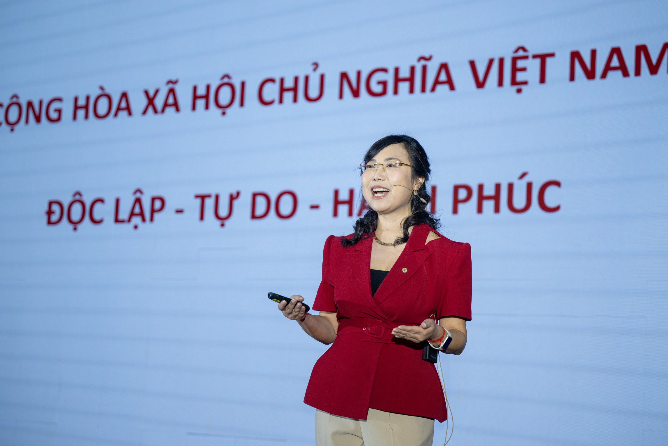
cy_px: 204
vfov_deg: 16.1
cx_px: 347
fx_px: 1577
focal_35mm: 85
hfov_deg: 23.9
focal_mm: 76
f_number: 2.8
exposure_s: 1/320
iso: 500
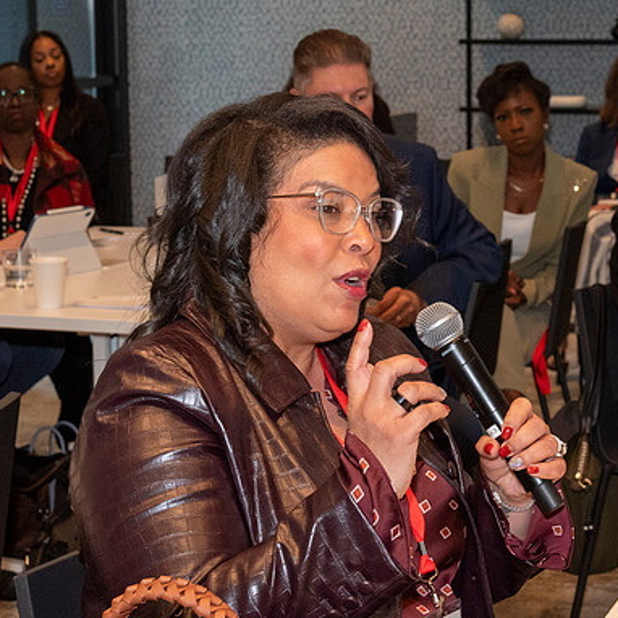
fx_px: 2141
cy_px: 310
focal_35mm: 106
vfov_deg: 16.4
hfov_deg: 16.4
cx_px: 393
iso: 2000
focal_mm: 52
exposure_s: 1/60
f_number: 9
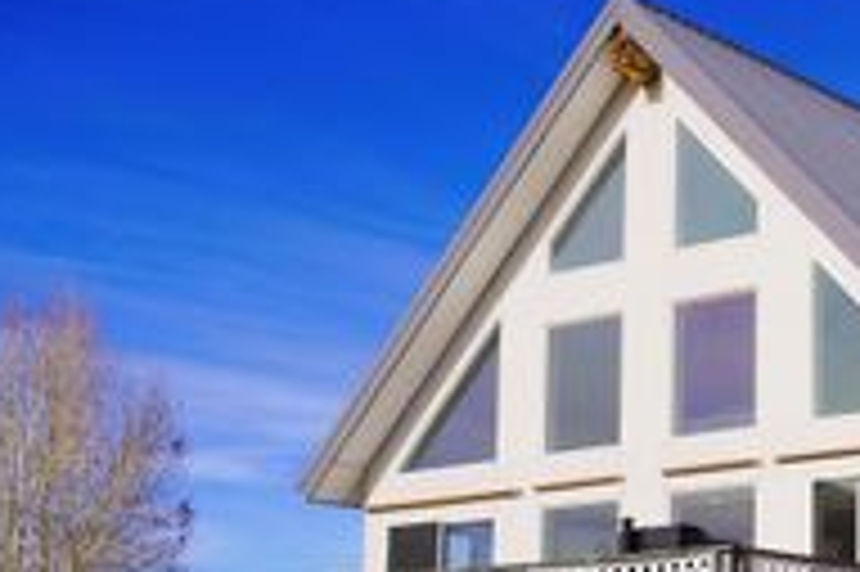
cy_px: 466
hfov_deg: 23.8
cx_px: 887
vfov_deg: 16.7
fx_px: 1933
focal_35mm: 81
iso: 100
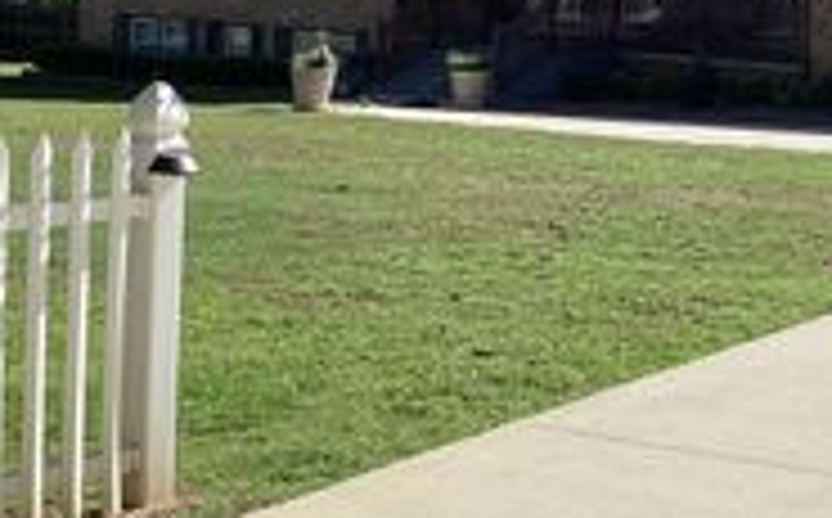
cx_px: 868
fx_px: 2015
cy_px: 56
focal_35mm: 89
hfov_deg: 22.3
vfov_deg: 14.5
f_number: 2.4
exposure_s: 1/1359
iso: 25
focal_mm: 3.3
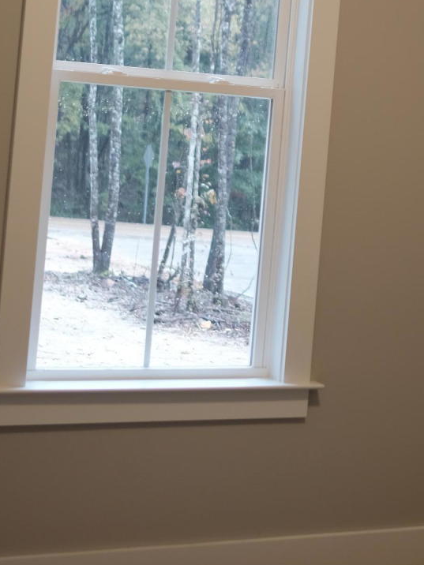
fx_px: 1535
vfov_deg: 20.6
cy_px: 91
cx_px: 458
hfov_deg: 15.3
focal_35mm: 94
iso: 200
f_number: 1.4
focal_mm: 23
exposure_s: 1/85
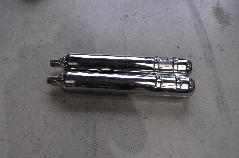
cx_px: 120
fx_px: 199
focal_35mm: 30
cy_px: 79
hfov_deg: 62.0
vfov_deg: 43.5
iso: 400
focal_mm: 20
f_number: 5
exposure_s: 1/100
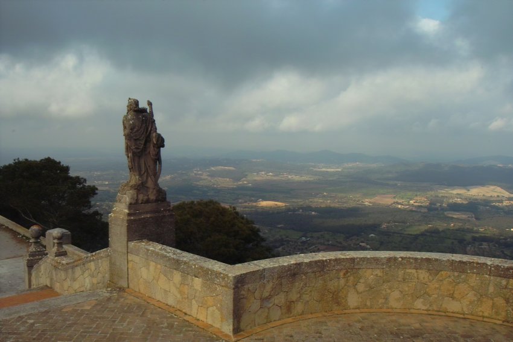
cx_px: 256
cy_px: 171
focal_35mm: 31
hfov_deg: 60.3
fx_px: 442
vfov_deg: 42.3
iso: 200
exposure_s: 1/320
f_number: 11
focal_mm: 18
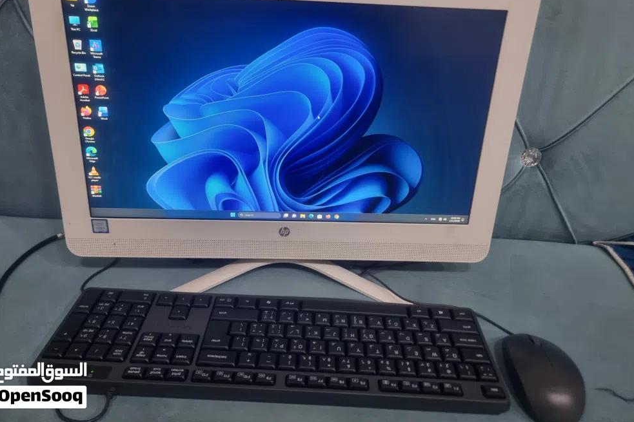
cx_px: 308
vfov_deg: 49.3
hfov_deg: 69.4
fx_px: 458
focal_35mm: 26
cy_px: 177
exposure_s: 1/50
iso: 320
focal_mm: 6.7
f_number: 1.8
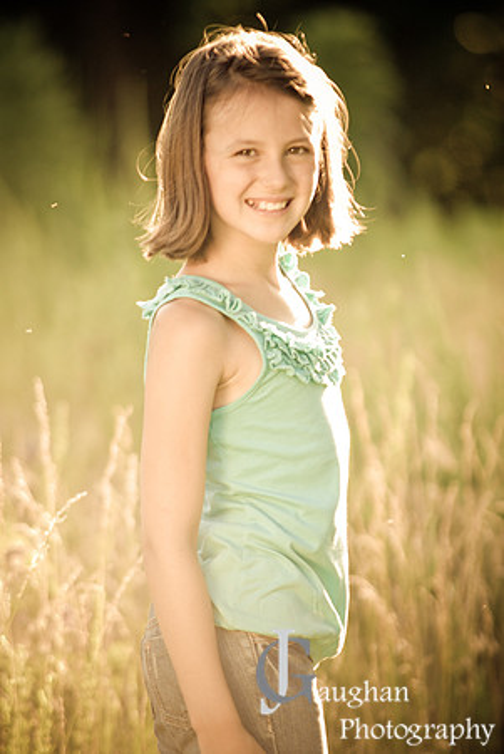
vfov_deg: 6.9
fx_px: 6285
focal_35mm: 300
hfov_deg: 4.6
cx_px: 252
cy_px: 377
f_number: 3.2
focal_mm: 200
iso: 200
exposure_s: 1/250
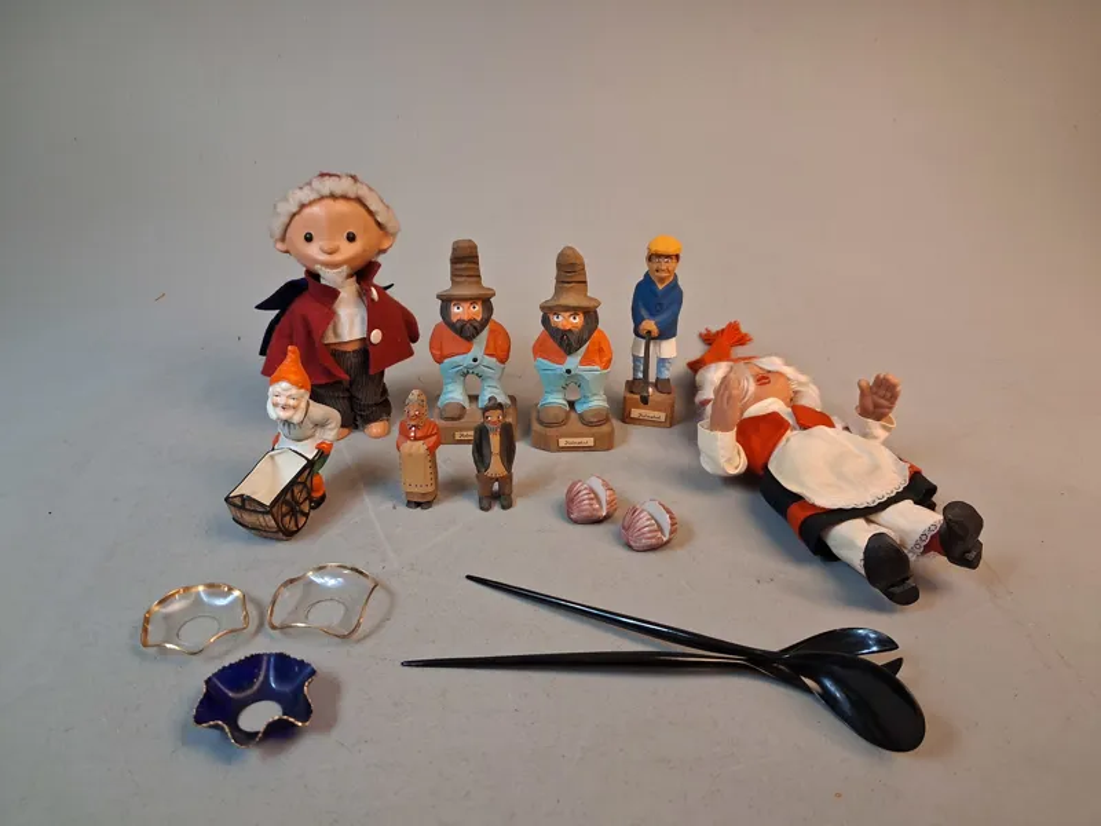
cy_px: 413
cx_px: 550
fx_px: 859
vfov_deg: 51.4
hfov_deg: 65.3
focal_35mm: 27
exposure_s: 1/50
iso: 250
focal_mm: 4
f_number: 1.8
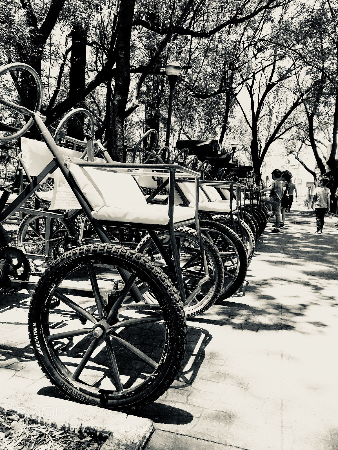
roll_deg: -2.3
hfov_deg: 48.2
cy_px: 225
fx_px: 378
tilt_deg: -4.8
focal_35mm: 29
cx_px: 169
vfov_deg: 61.7
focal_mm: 4.15
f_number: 2.2
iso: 25
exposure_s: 1/418
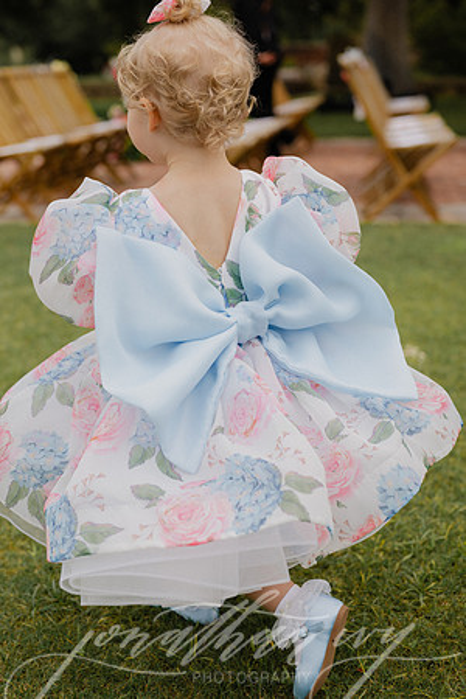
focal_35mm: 50
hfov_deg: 27.0
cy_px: 350
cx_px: 233
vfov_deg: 39.6
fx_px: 971
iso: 80
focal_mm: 50
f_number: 3.2
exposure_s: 1/1250
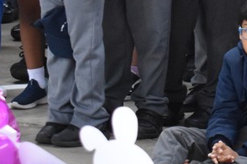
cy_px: -6
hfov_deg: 6.4
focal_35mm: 314
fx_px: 2153
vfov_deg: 4.4
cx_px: 414
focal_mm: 40
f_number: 6.3
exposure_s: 1/100
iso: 1600
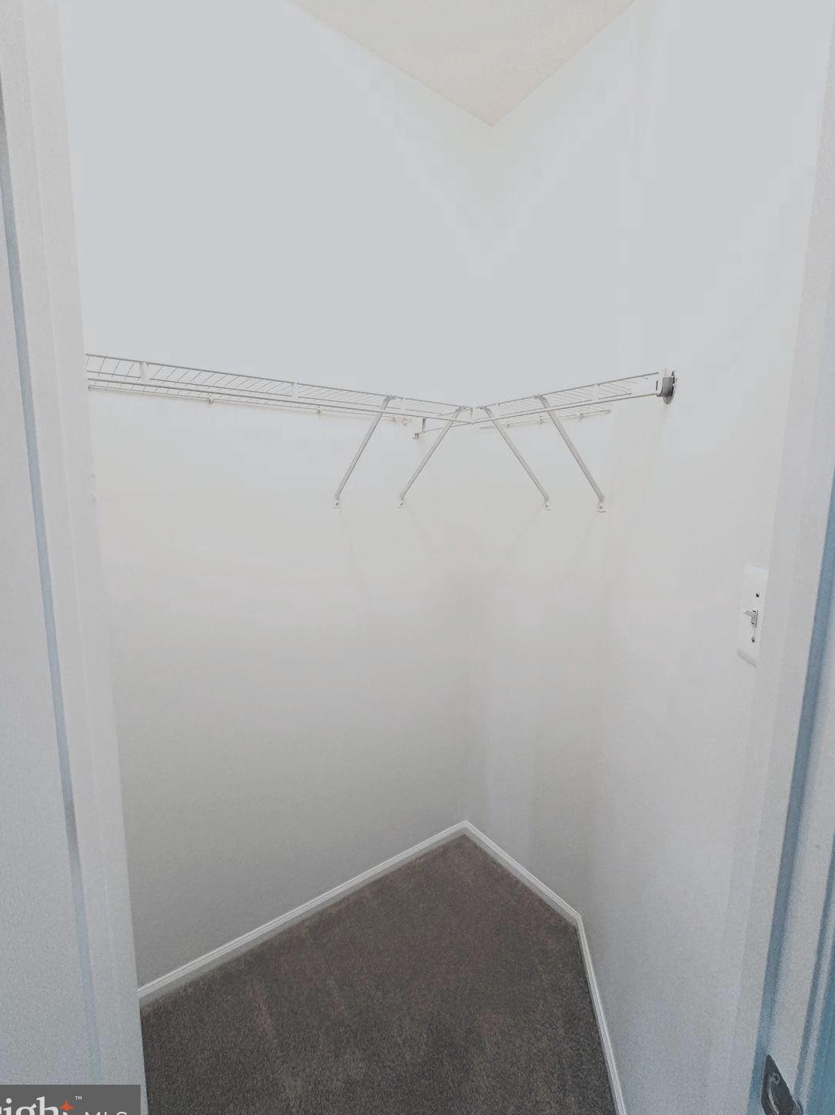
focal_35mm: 15
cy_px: 551
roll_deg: -1.0
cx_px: 394
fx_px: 483
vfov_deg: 98.2
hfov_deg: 81.7
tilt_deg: -6.2
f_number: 2.2
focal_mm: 2.22
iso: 320
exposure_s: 1/60
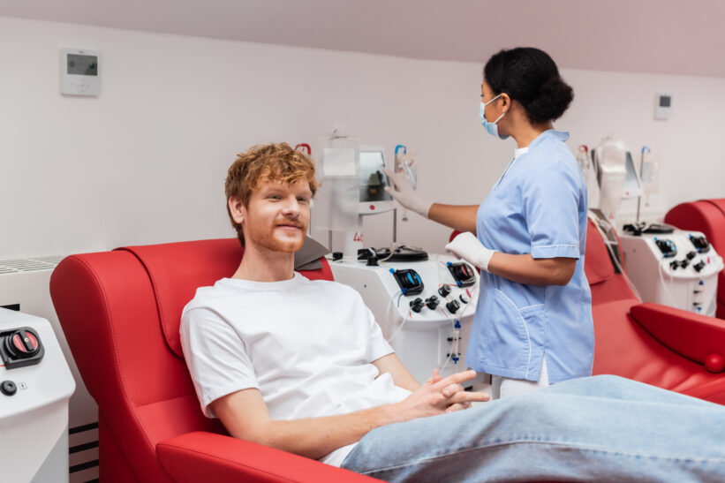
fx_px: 1007
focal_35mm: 50
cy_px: 242
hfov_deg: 39.6
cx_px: 362
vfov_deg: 27.0
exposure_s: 1/160
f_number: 3.5
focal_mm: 50
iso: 200
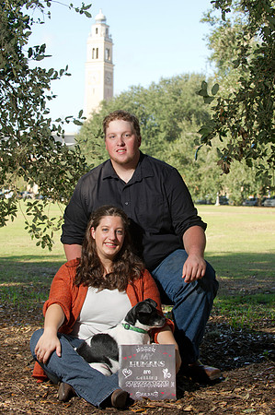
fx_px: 804
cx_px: 138
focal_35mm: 70
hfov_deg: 19.4
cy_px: 208
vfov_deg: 28.9
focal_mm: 70
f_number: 5.6
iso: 320
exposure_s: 1/200
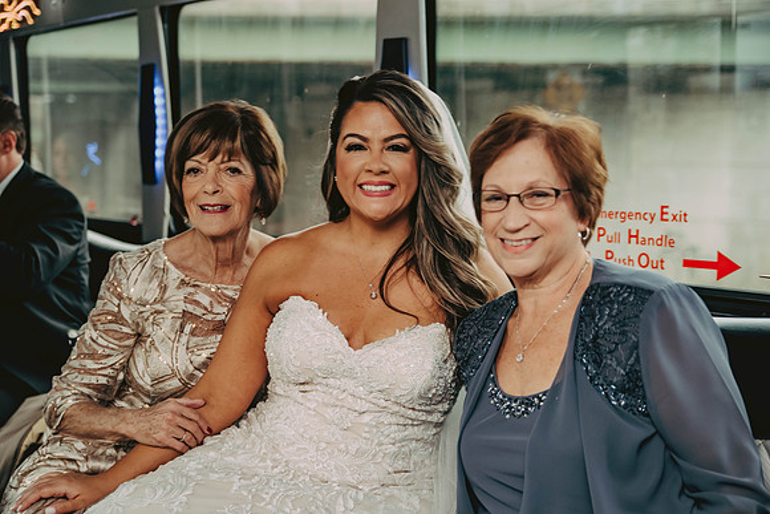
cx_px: 385
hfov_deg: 39.6
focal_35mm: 50
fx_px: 1070
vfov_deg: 27.0
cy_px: 257
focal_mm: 50
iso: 1250
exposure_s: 1/60
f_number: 3.2
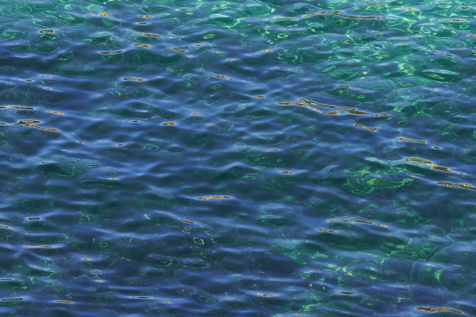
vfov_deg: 3.6
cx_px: -612
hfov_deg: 5.4
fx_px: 4882
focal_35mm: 369
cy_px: -576
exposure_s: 1/400
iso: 100
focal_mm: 62.9
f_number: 6.3
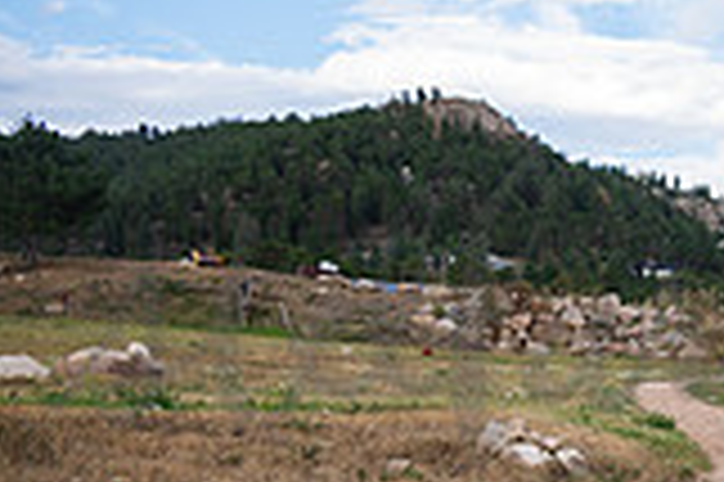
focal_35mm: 91
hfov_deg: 18.2
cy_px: 324
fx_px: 1828
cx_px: 1259
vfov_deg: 15.0
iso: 160
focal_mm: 24
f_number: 4.5
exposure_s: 1/400
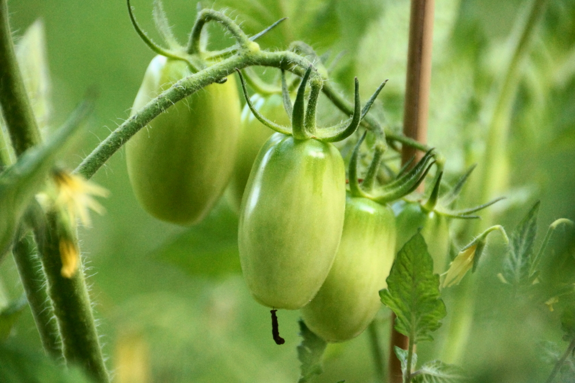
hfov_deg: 5.5
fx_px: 5987
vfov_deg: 3.7
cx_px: 288
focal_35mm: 375
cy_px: 192
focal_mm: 250
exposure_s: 1/320
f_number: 6.3
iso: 1600
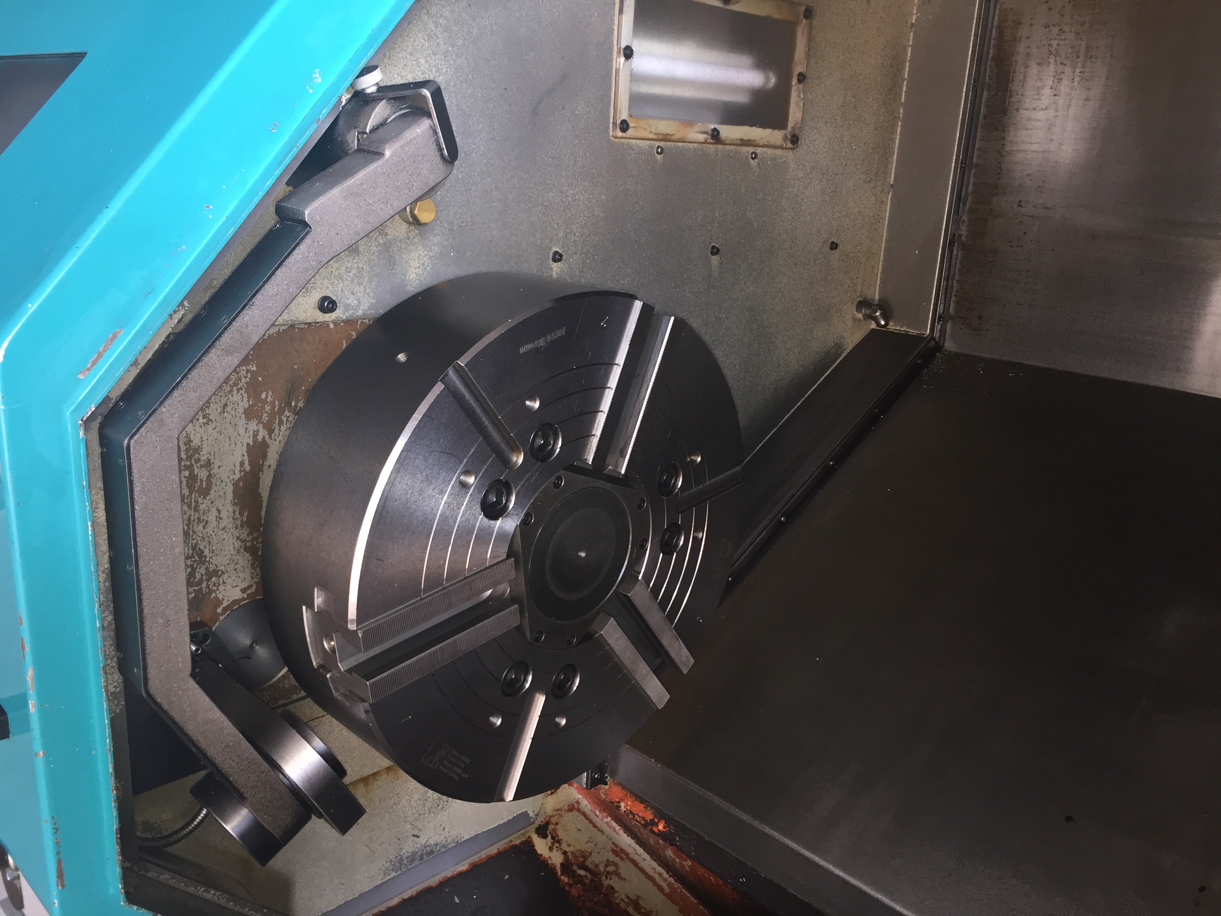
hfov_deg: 61.7
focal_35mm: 29
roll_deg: -3.8
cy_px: 458
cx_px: 610
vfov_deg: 48.2
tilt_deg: -17.0
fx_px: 1023
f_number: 2.2
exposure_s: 1/33
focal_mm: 4.15
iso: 100
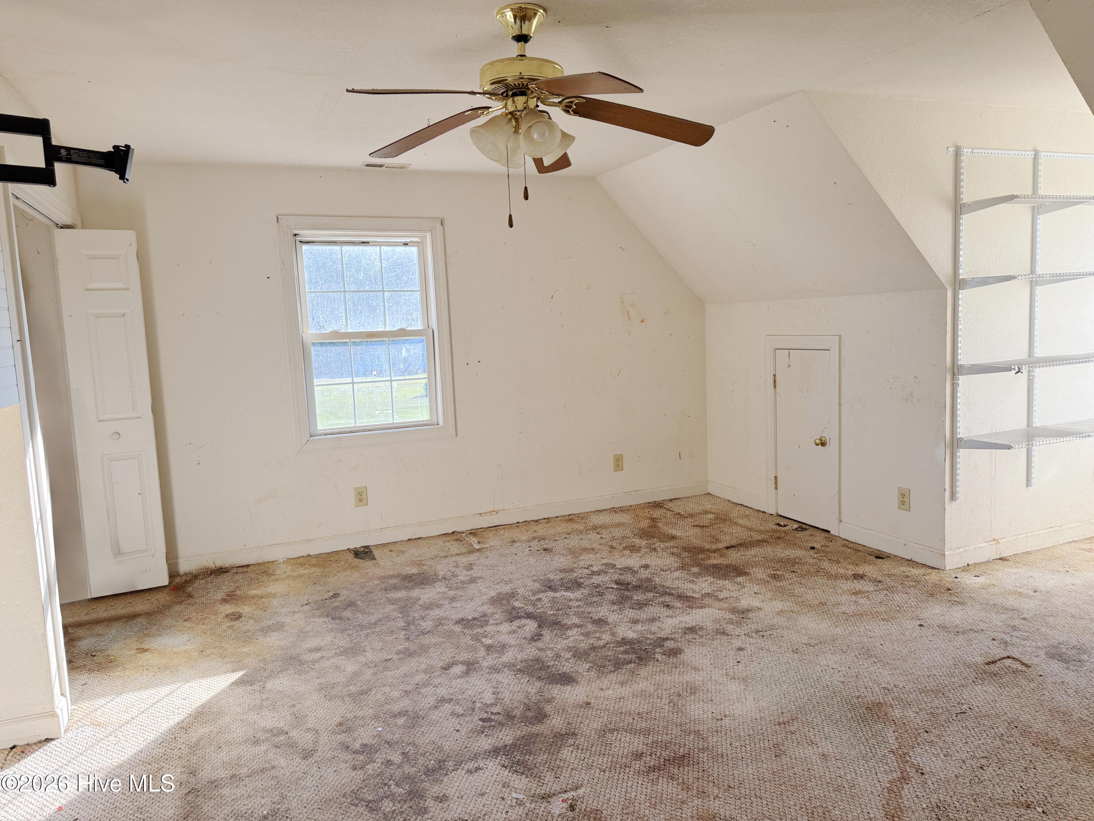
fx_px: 758
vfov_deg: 56.8
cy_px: 410
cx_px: 547
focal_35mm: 24
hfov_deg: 71.6
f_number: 1.78
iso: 100
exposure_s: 1/428
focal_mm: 6.76
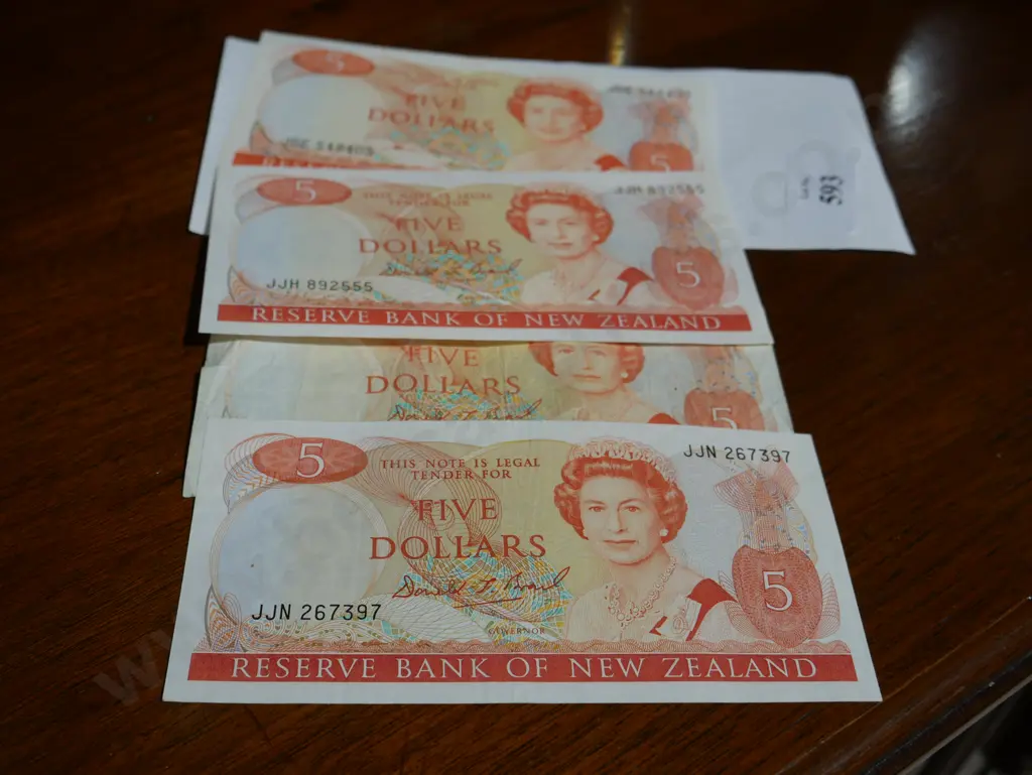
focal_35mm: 42
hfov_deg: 44.8
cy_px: 388
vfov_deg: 34.4
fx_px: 1253
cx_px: 516
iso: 250
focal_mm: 21
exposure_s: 1/60
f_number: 5
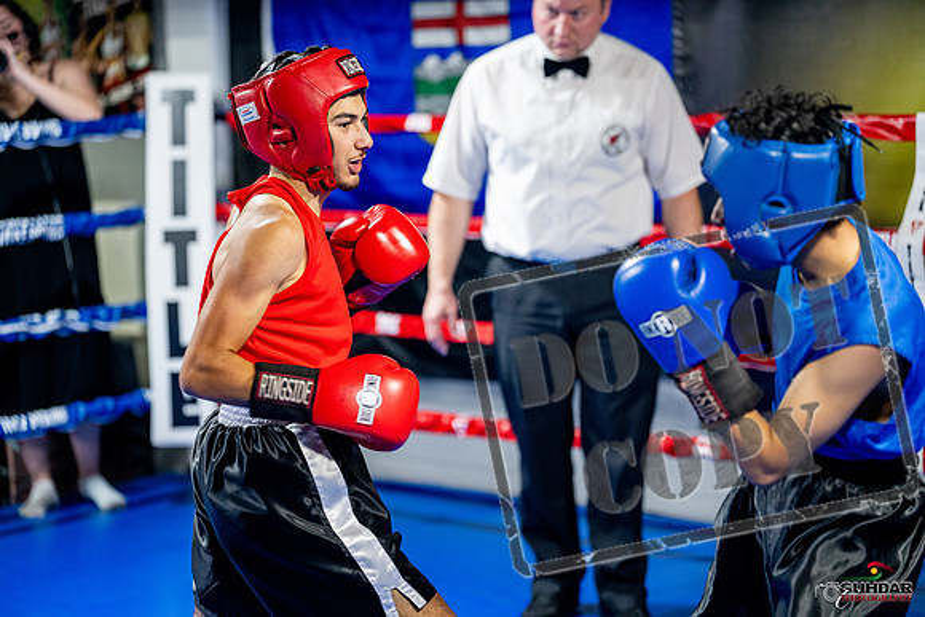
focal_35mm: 90
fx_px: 2313
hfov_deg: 22.6
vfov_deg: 15.2
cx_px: 462
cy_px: 308
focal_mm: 90
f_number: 2
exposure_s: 1/800
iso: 4000
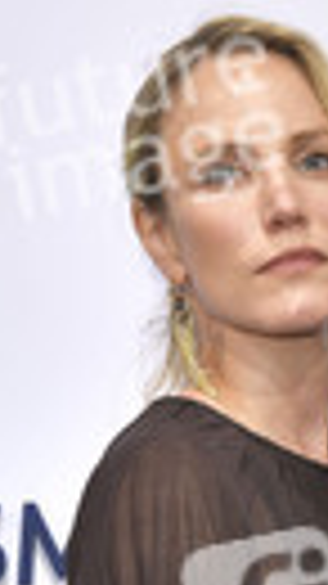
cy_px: 819
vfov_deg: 16.4
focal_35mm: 122
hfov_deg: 9.5
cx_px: 544
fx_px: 1889
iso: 320
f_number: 7.1
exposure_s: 1/160
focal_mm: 38
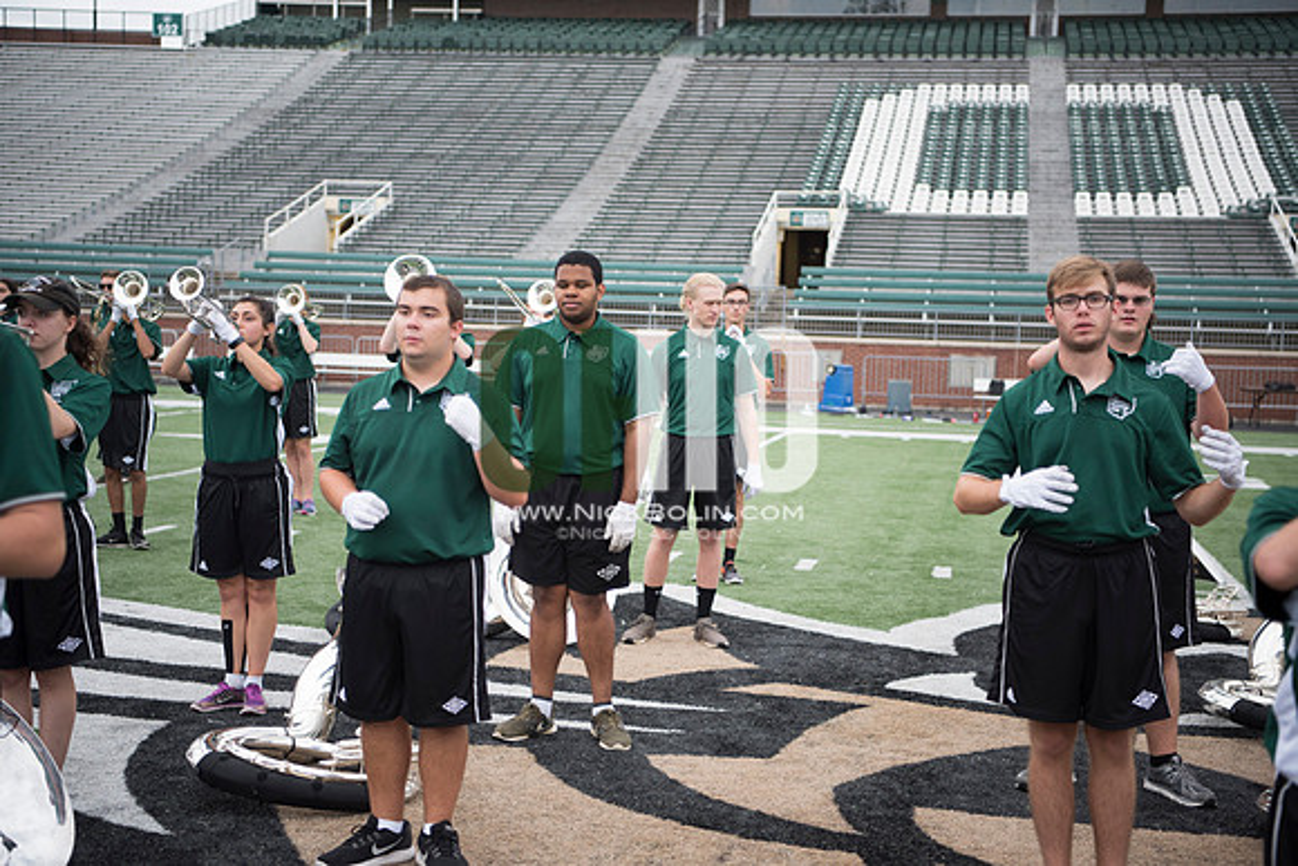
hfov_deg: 36.2
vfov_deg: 24.6
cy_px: 433
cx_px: 649
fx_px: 1983
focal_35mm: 55
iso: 400
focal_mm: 55
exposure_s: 1/400
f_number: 2.8
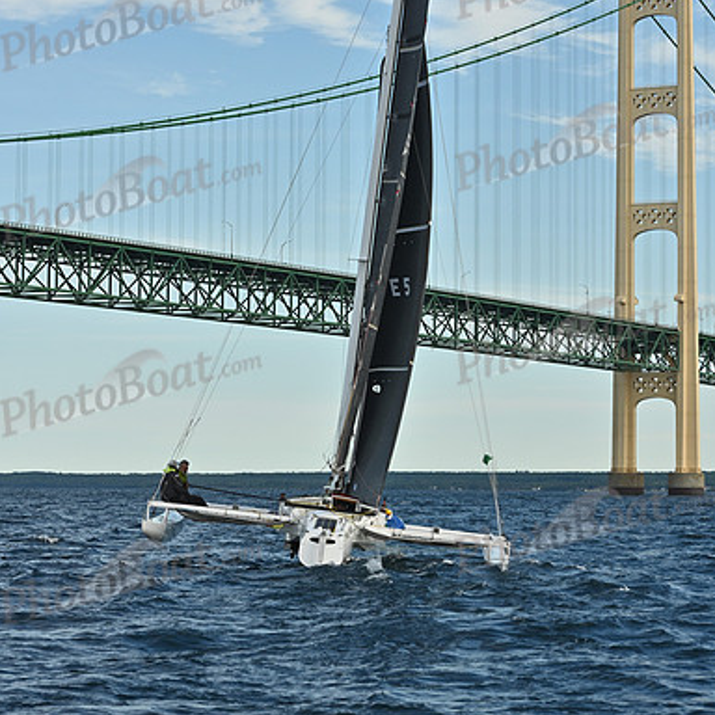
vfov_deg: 14.3
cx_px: 358
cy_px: 266
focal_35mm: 122
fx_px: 2851
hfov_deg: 14.3
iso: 320
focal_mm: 95
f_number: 7.1
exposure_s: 1/1000
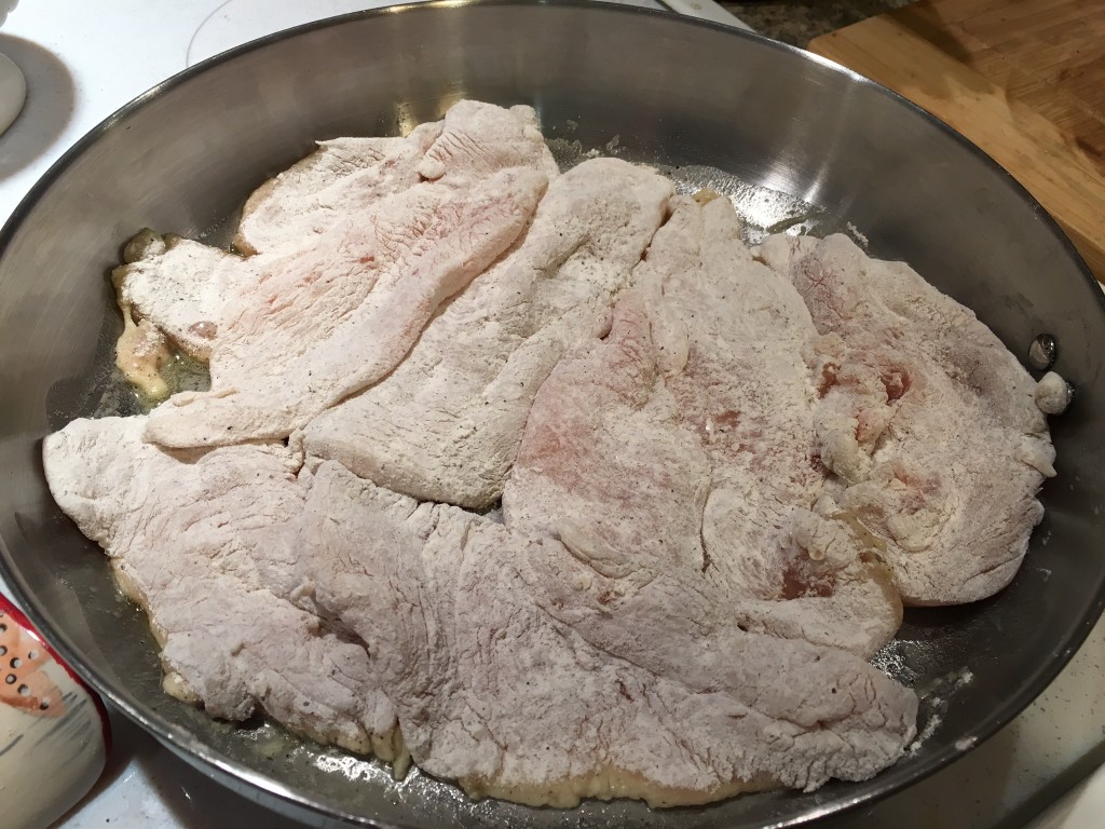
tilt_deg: -49.5
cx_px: 552
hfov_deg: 61.7
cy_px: 414
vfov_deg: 48.2
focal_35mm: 29
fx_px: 926
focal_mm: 4.15
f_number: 2.2
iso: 32
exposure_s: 1/33
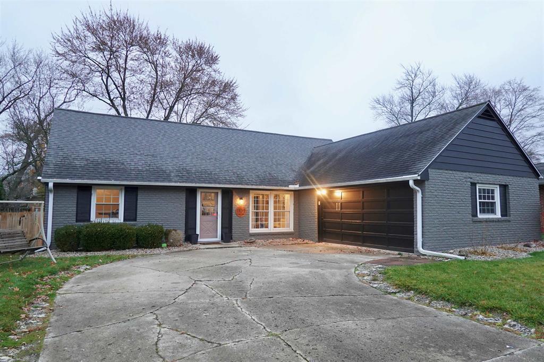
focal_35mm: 24
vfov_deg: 53.1
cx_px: 272
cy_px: 181
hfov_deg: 73.8
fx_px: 363
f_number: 2.8
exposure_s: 1/30
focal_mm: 9
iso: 320
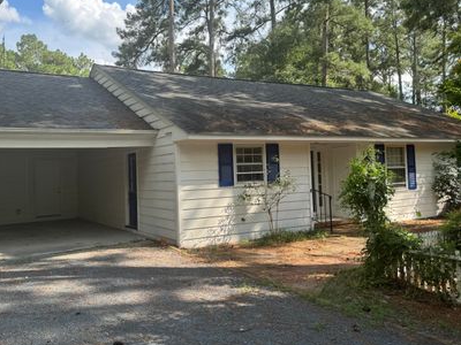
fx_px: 400
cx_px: 174
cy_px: 152
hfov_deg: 59.2
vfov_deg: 46.7
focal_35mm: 30
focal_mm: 6.76
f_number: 1.78
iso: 80
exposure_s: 1/1215
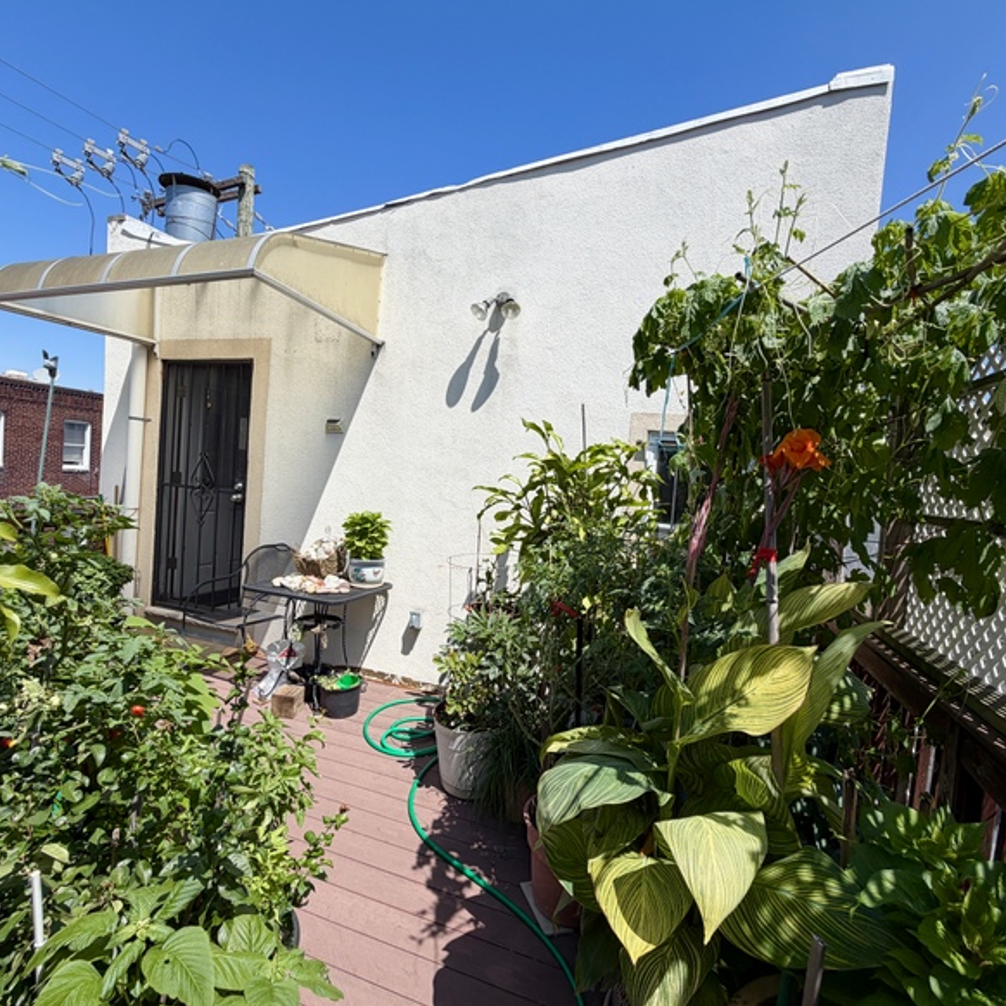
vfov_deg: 84.0
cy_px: 500
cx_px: 493
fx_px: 559
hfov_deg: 84.0
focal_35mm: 17
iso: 20
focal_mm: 2.22
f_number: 2.2
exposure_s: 1/770
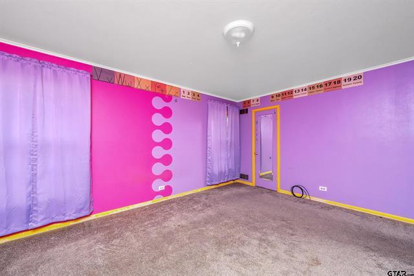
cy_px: 138
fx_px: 161
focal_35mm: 14
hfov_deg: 104.3
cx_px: 207
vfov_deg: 81.1
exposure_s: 1/25
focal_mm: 14
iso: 3200
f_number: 8
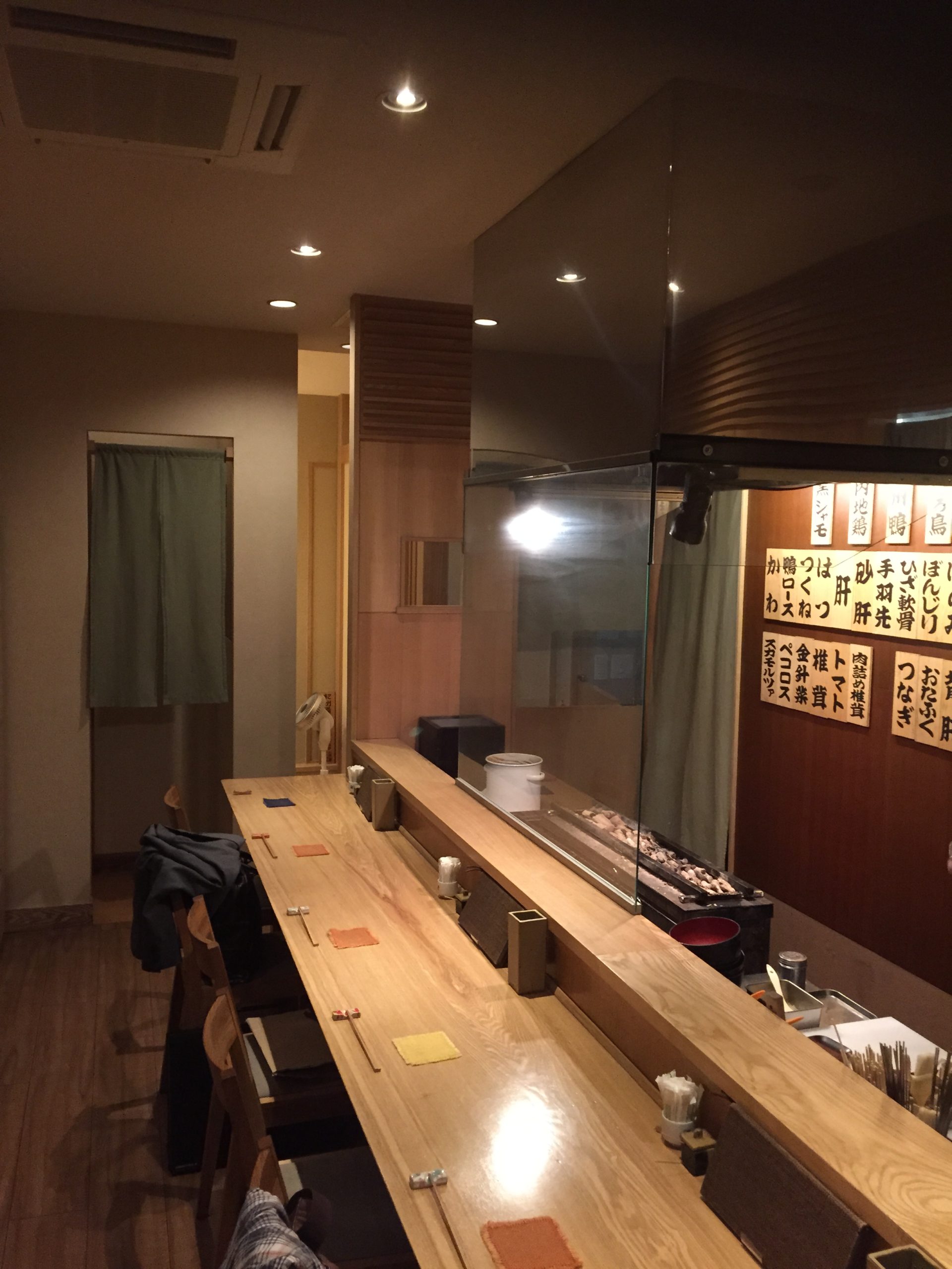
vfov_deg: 61.7
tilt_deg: -5.3
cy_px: 634
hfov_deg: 48.2
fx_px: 1063
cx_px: 476
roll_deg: -0.5
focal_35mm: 29
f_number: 2.2
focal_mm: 4.15
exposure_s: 1/17
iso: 250
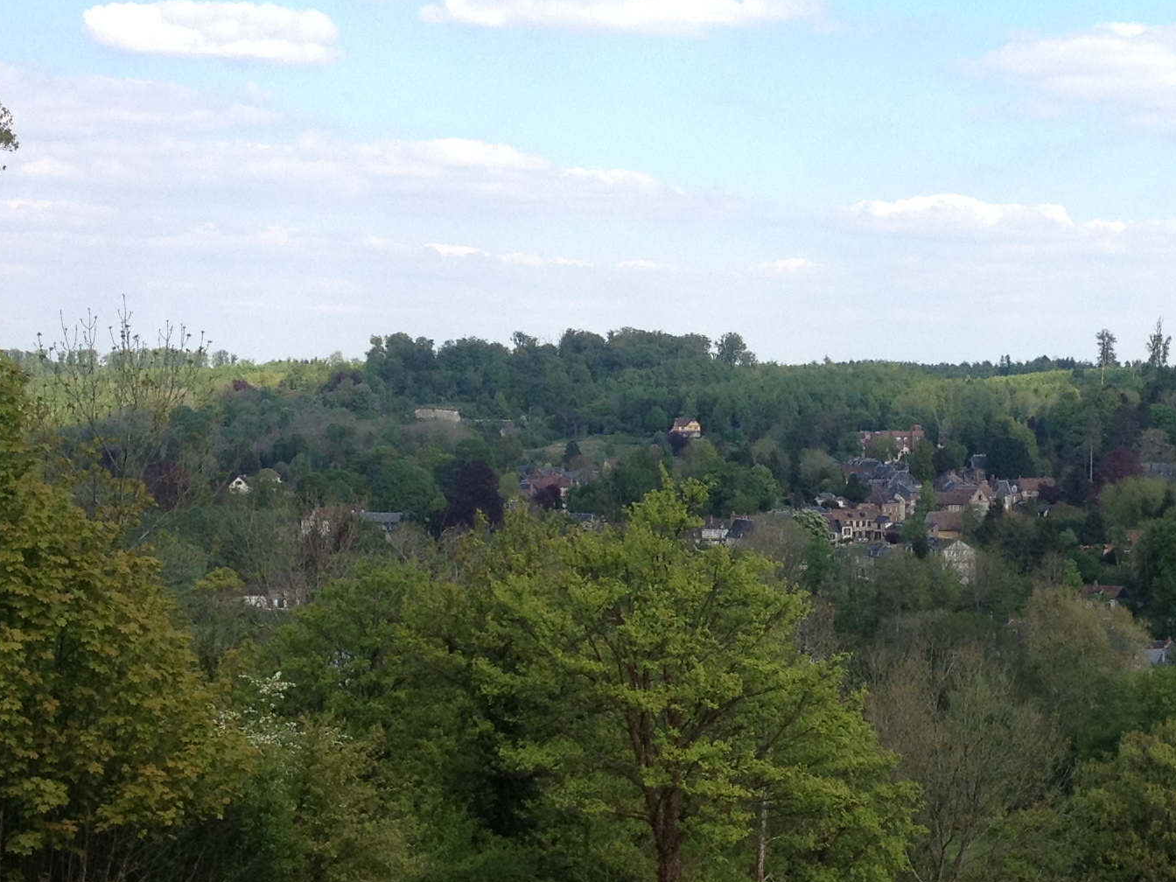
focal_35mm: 85
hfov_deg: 22.6
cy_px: 521
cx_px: 1017
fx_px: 2888
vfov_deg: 17.4
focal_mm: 4.28
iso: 50
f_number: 2.4
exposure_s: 1/849
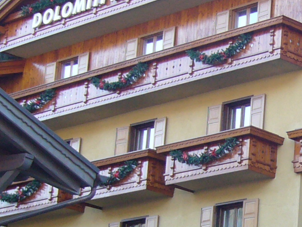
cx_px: 303
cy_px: 171
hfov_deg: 12.7
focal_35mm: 154
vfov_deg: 9.6
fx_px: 1344
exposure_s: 1/100
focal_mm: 5.8
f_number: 2.8
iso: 100
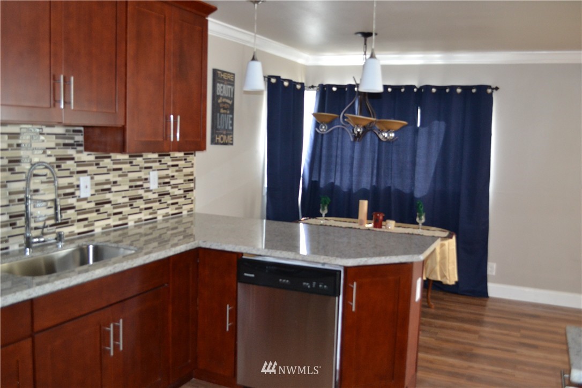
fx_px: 533
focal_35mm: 33
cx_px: 291
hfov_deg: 57.2
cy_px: 194
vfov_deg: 40.0
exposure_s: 1/60
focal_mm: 22
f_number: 4
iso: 1100
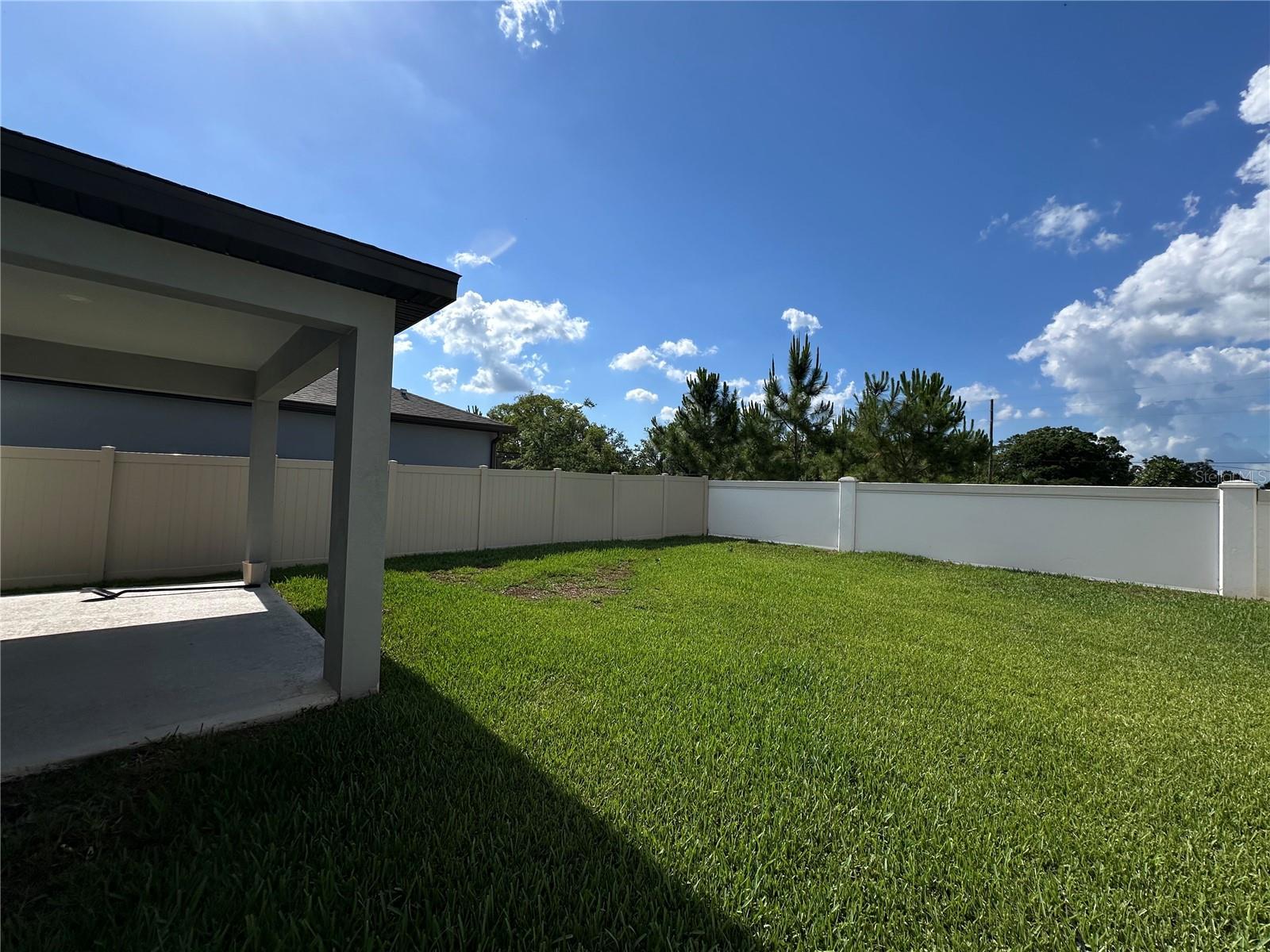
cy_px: 476
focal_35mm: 14
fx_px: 514
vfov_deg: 85.7
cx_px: 635
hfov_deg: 102.1
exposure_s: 1/4292
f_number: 2.2
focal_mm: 2.22
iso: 50
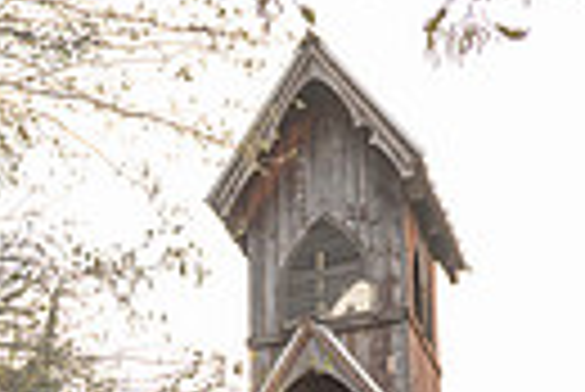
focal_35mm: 125
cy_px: 886
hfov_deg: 15.7
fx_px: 2033
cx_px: -128
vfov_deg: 9.9
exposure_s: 1/125
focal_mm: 24
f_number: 5.6
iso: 200
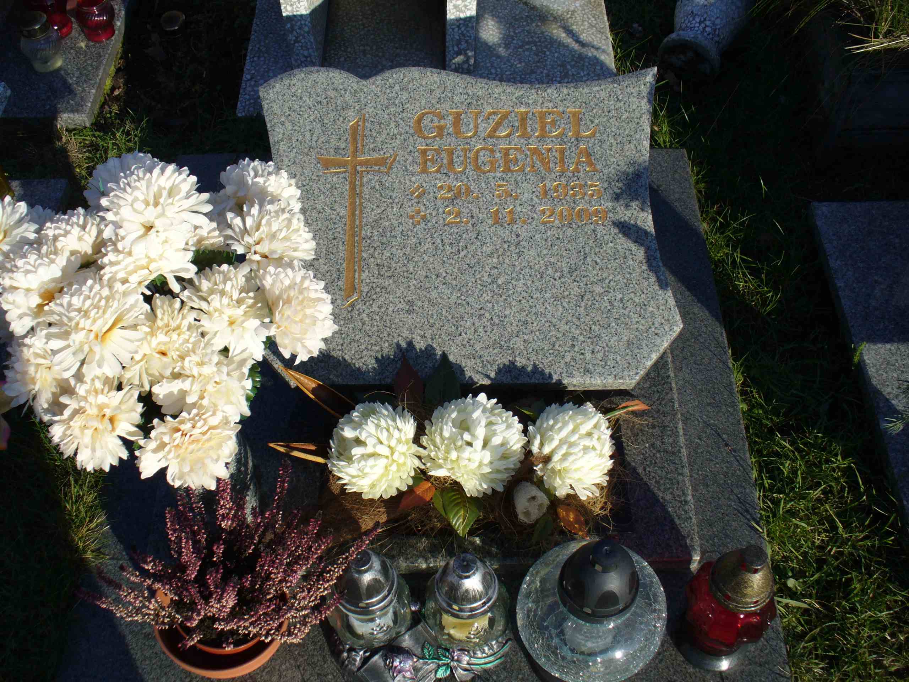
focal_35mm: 37
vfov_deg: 38.7
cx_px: 454
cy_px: 341
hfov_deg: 50.1
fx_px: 972
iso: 80
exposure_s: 1/320
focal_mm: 6.1
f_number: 5.6
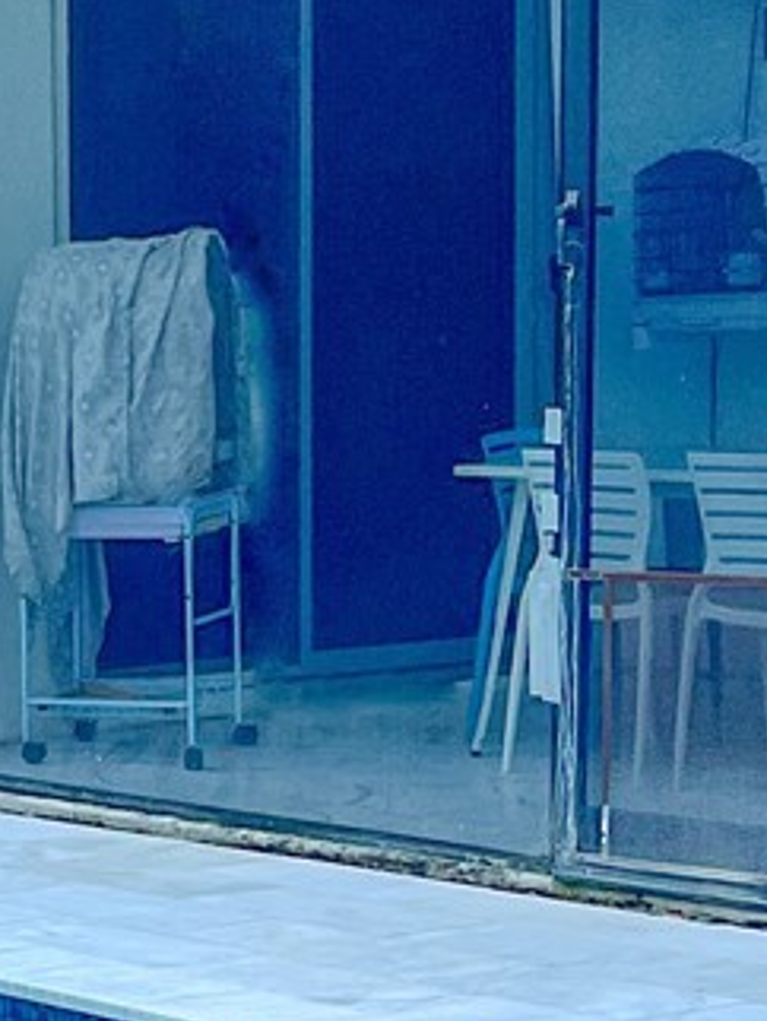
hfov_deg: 10.4
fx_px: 3806
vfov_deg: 15.2
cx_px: -840
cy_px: 758
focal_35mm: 129
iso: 50
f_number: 1.6
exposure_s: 1/2900
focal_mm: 5.1
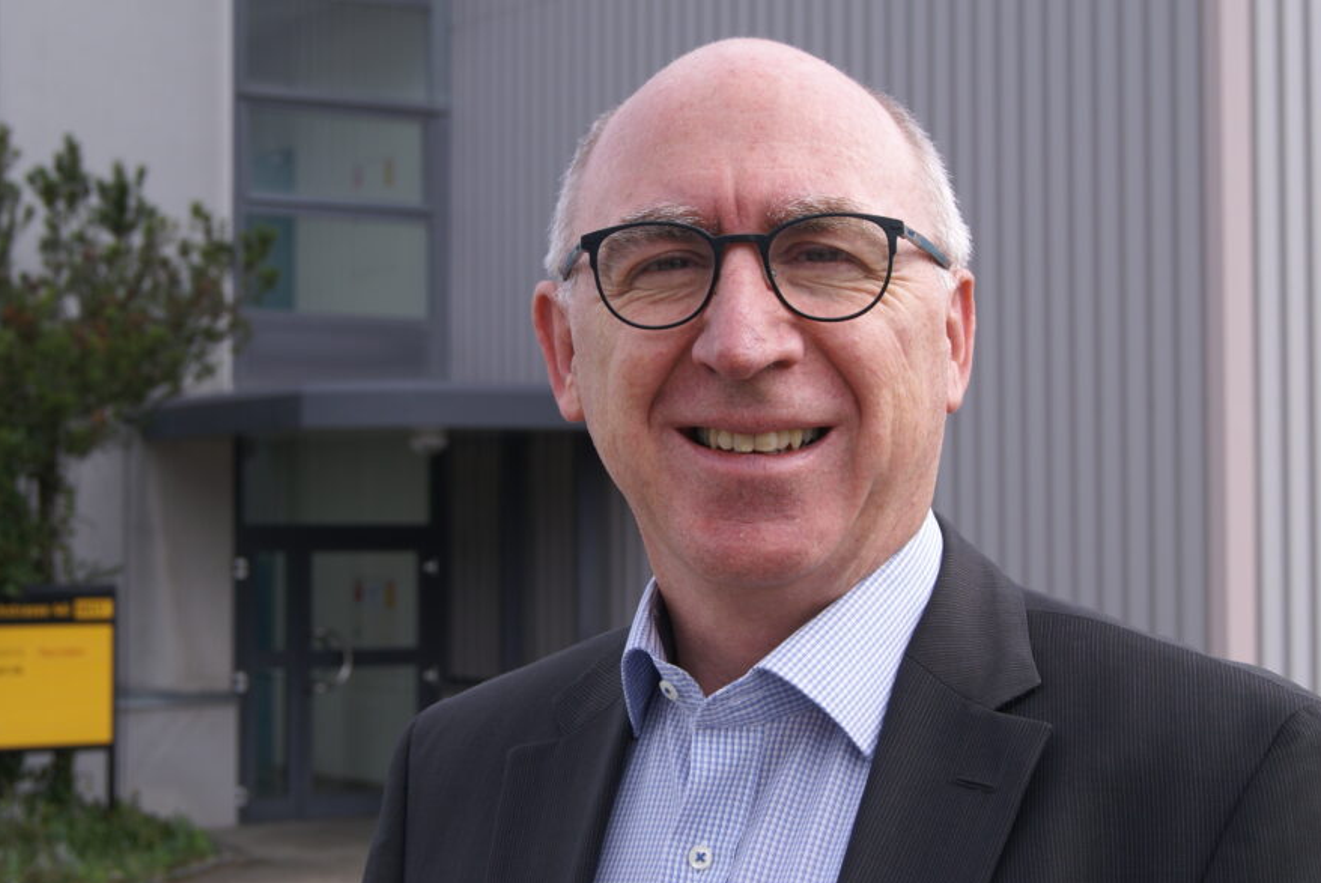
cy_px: 419
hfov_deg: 28.8
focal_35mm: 70
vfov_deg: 19.5
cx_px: 644
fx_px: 2571
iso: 100
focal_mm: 40
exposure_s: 1/125
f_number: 8
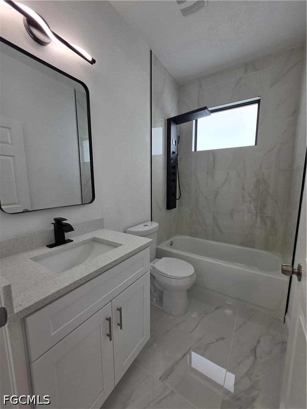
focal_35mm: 13
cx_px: 154
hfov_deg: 89.9
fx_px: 154
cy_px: 204
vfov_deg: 106.2
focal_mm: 2.2
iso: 32
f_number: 1.9
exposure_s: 1/120
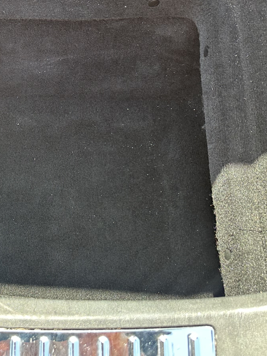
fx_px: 555
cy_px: 121
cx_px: -68
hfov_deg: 24.1
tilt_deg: -66.5
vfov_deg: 35.2
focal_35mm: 54
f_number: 1.78
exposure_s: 1/141
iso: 100
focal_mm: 6.86
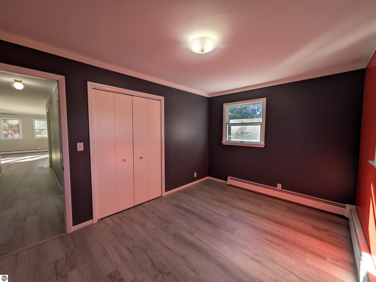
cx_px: 188
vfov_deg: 85.7
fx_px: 152
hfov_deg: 102.0
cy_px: 141
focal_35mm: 14
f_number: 2.2
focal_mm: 1.83
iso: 52
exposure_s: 1/181
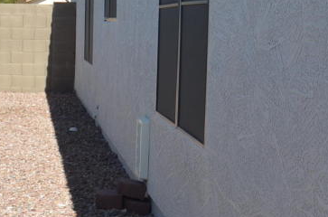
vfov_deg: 13.5
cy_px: 61
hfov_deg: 19.2
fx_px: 914
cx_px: -68
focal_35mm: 101
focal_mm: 21
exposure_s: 1/250
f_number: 8
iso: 100
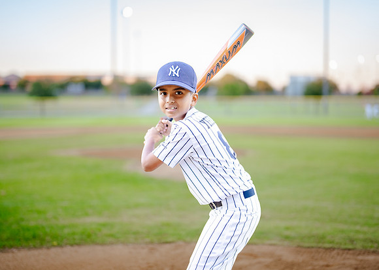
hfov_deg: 32.7
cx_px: 187
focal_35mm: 60
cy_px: 137
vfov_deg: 23.7
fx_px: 646
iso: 320
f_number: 1.2
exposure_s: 1/640
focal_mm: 50
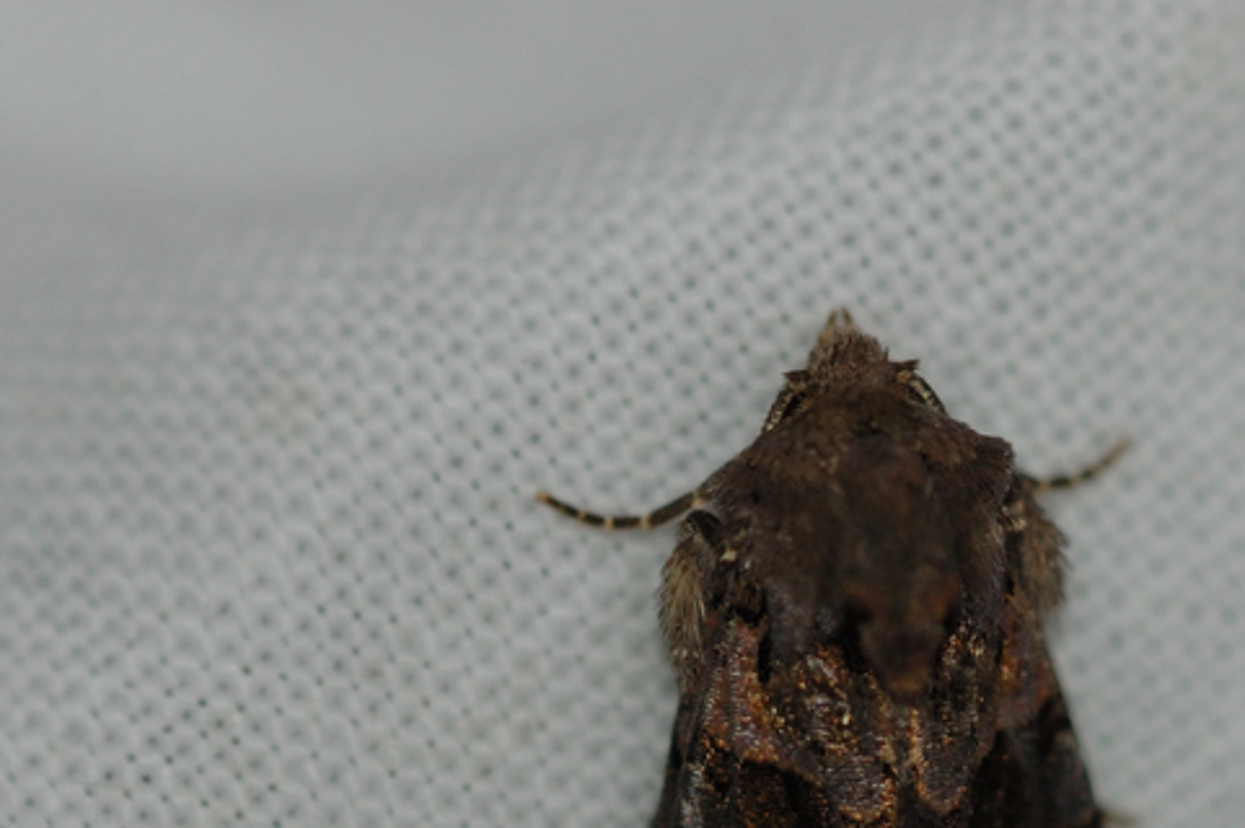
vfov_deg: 4.4
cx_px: 854
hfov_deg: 6.5
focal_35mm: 315
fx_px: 10886
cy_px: 807
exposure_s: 1/500
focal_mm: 105
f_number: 6.3
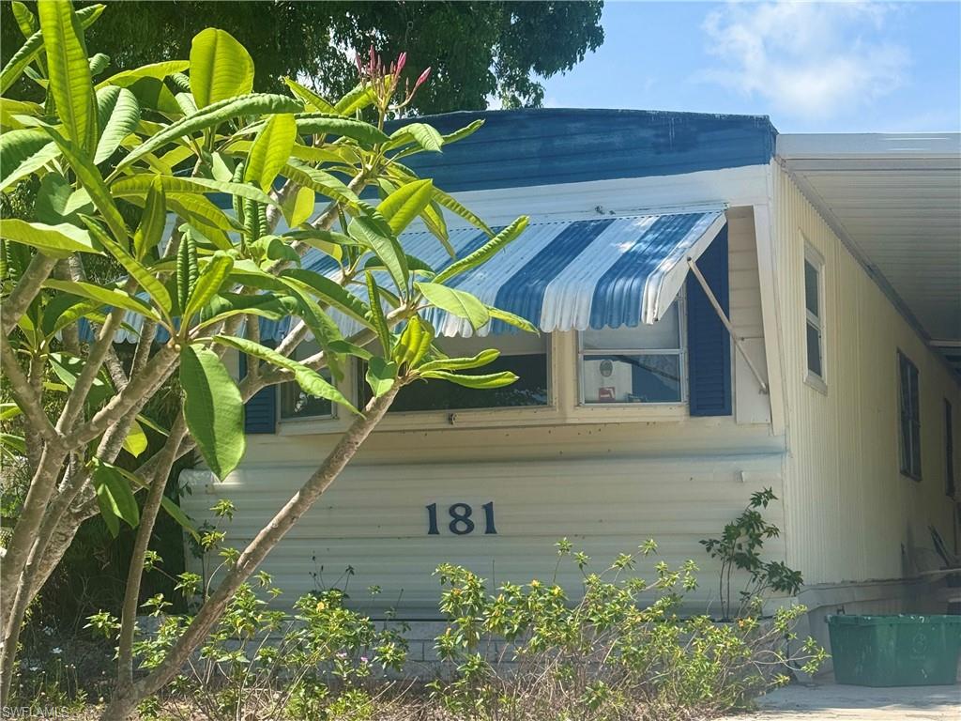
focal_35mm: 48
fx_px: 1333
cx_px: 480
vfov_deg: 30.3
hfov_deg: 39.7
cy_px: 360
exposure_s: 1/4310
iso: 64
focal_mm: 6.76
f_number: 1.78
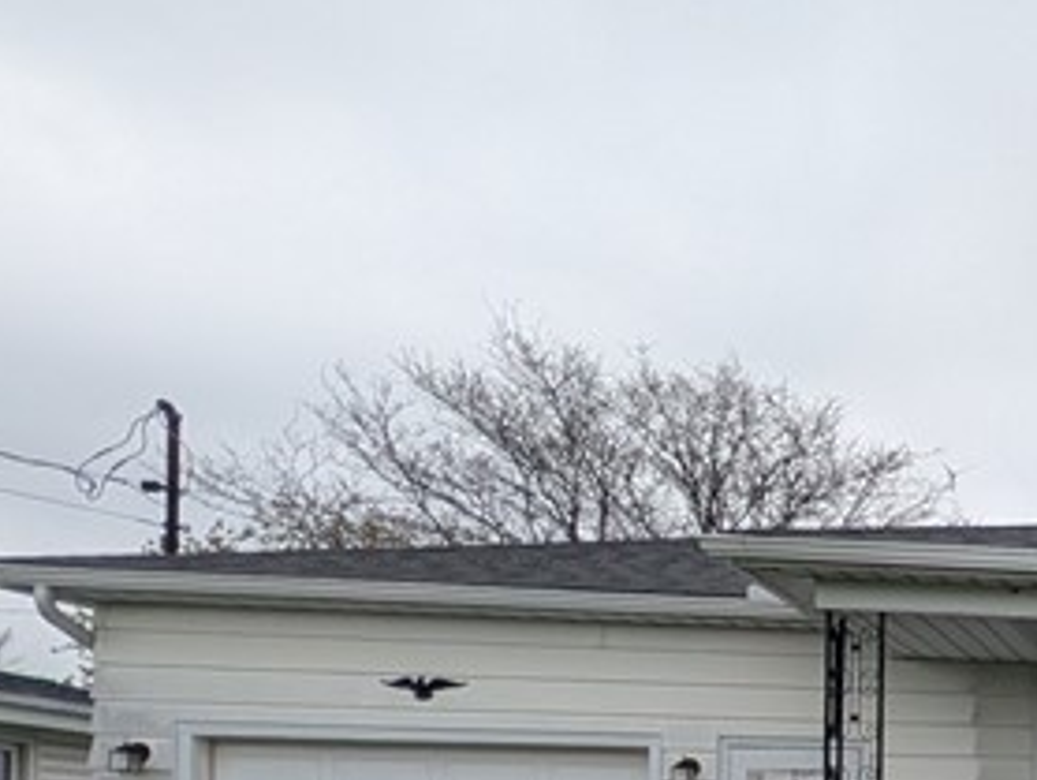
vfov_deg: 29.5
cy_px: 866
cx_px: 1520
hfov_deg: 28.9
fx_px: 1319
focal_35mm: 44
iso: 141
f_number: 1.7
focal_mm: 2.02
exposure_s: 1/500
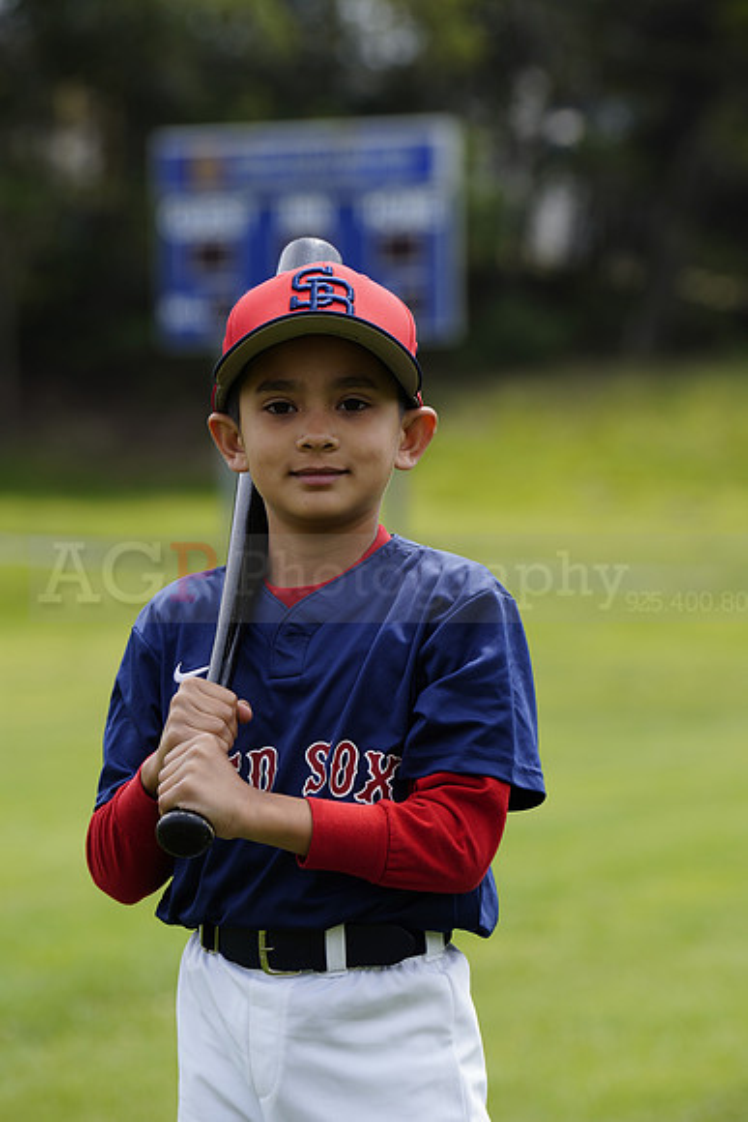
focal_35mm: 200
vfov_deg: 10.3
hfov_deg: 6.9
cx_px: 374
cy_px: 561
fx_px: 6229
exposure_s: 1/250
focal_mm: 200
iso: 100
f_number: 6.3
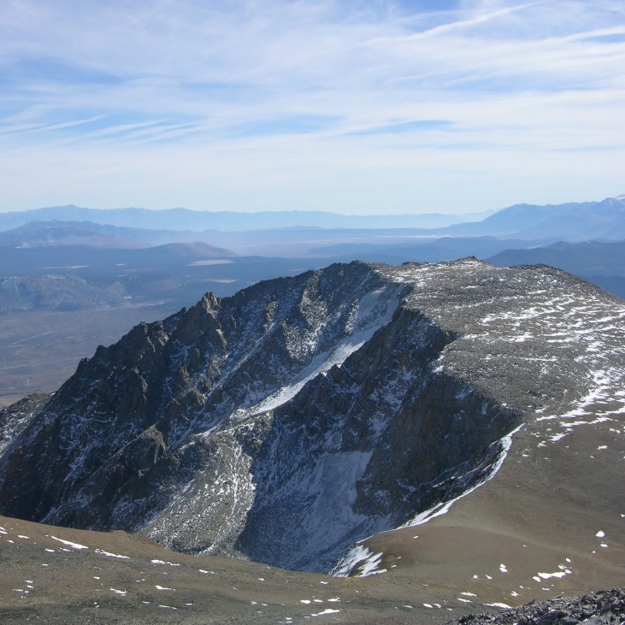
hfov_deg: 32.5
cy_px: 305
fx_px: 1062
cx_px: 207
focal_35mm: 52
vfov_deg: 32.8
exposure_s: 1/270
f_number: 6.5
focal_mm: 10.7
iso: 50
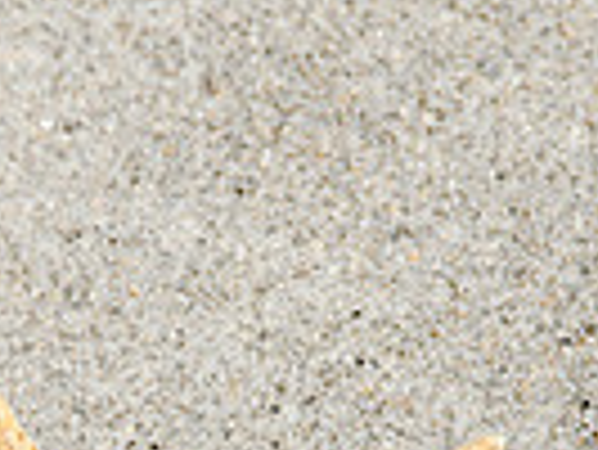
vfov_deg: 1.2
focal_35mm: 1251
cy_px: 558
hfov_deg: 1.6
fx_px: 21631
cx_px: 189
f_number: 10
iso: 100
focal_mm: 200
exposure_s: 1/250
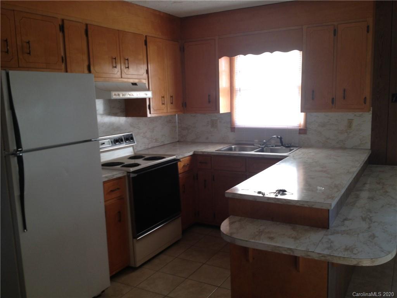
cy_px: 149
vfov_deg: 40.7
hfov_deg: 52.6
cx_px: 198
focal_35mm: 35
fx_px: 401
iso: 50
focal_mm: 4.28
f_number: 2.4
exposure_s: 1/40
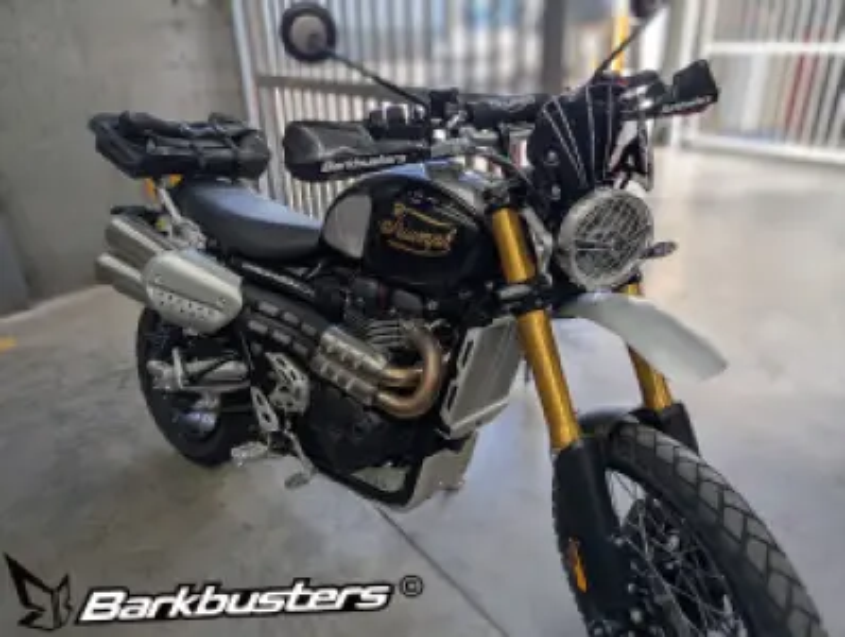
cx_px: 422
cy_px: 318
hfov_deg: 71.5
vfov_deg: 57.0
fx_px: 587
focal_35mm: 24
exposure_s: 1/153
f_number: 1.68
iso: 21
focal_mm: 6.9
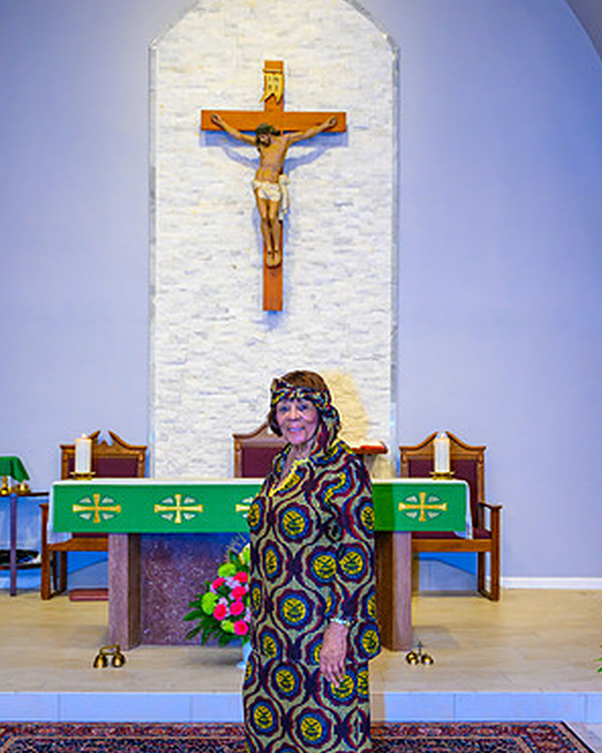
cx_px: 303
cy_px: 446
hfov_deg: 31.5
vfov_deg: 38.6
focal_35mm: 48
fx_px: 1069
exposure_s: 1/80
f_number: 2.8
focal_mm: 28
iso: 500
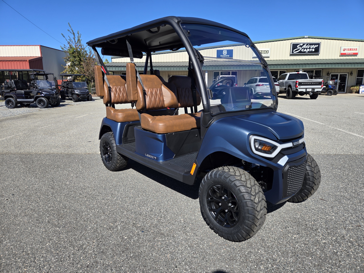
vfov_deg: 58.9
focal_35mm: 23
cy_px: 136
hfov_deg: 73.9
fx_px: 242
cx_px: 182
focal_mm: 5.4
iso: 25
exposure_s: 1/1789
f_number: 1.8
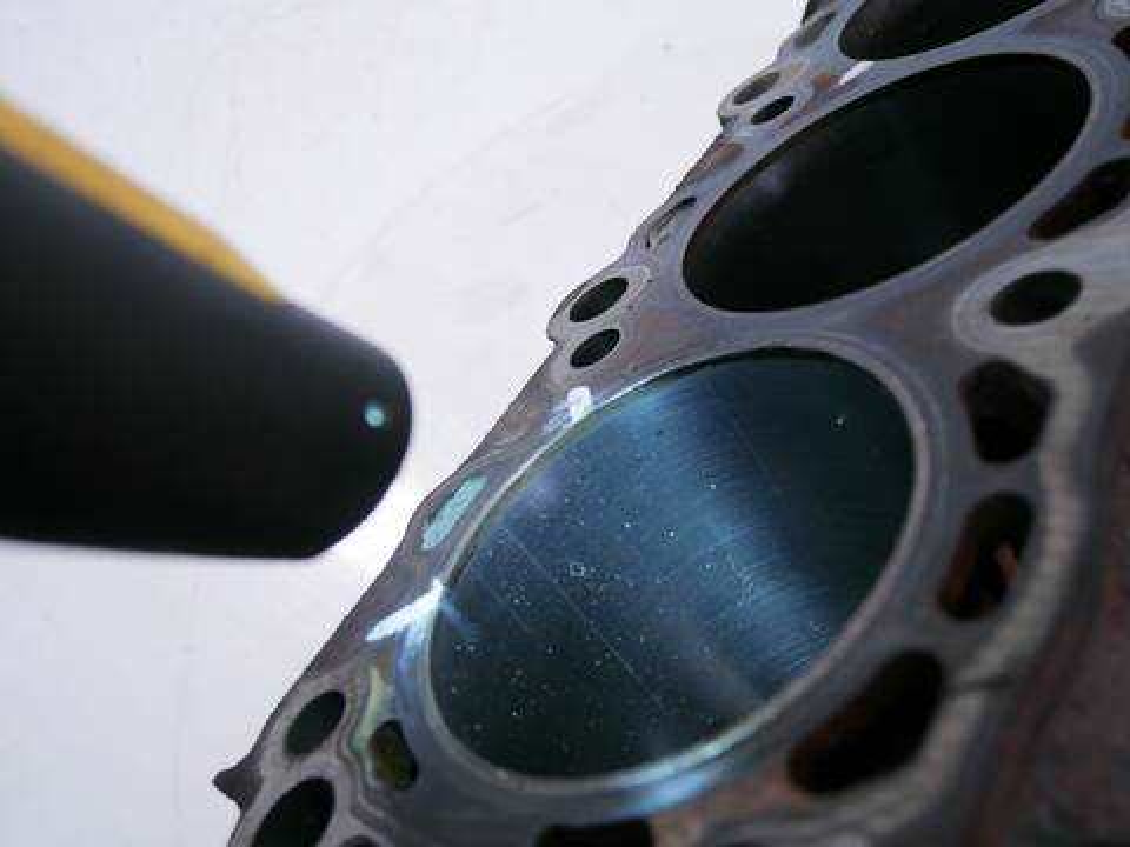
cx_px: 565
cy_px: 424
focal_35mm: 28
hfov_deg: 63.4
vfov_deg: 49.7
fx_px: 914
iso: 200
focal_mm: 14
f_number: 3.7
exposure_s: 1/60
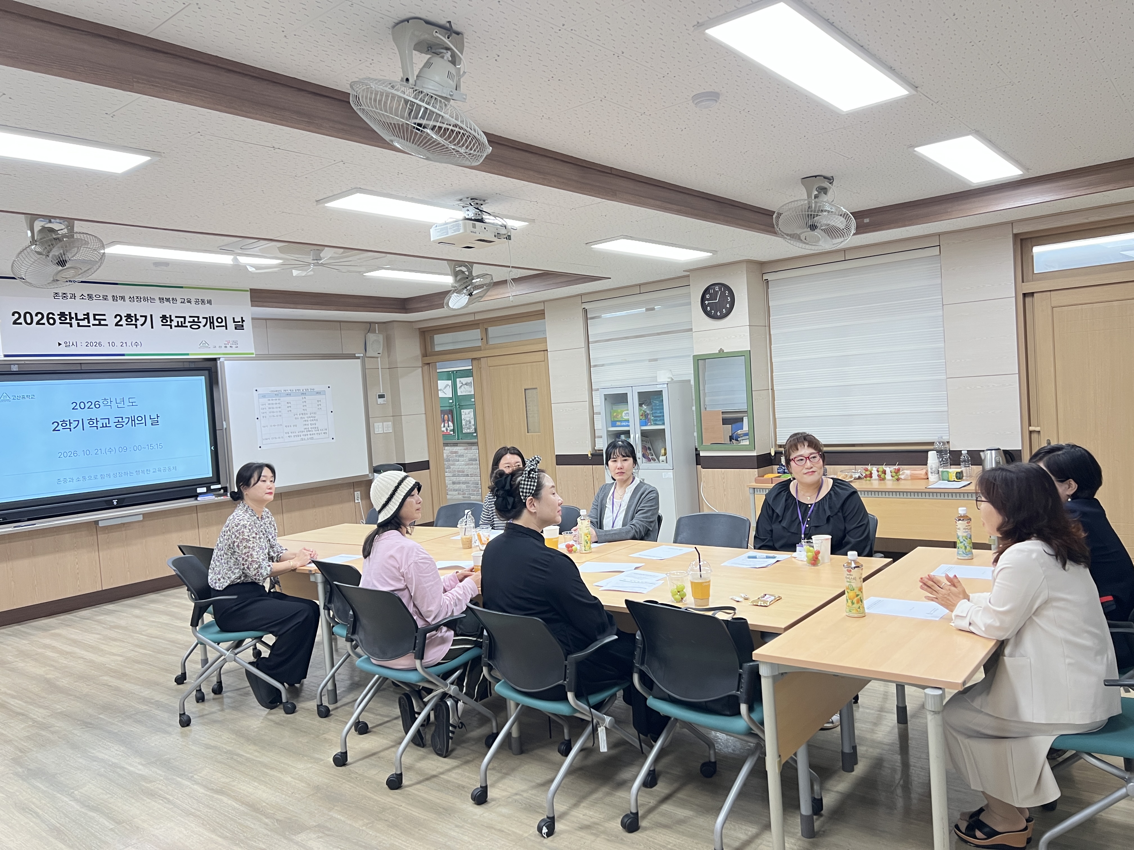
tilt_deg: -2.3
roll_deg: +4.9
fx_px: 852
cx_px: 567
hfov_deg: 67.3
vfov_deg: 53.1
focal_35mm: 26
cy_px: 425
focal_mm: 5.7
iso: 100
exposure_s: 1/60
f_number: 1.5
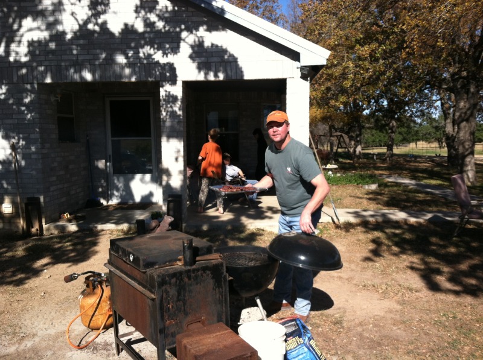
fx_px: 487
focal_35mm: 35
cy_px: 180
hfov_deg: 52.7
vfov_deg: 40.6
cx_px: 242
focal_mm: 3.85
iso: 80
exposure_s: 1/882
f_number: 2.8
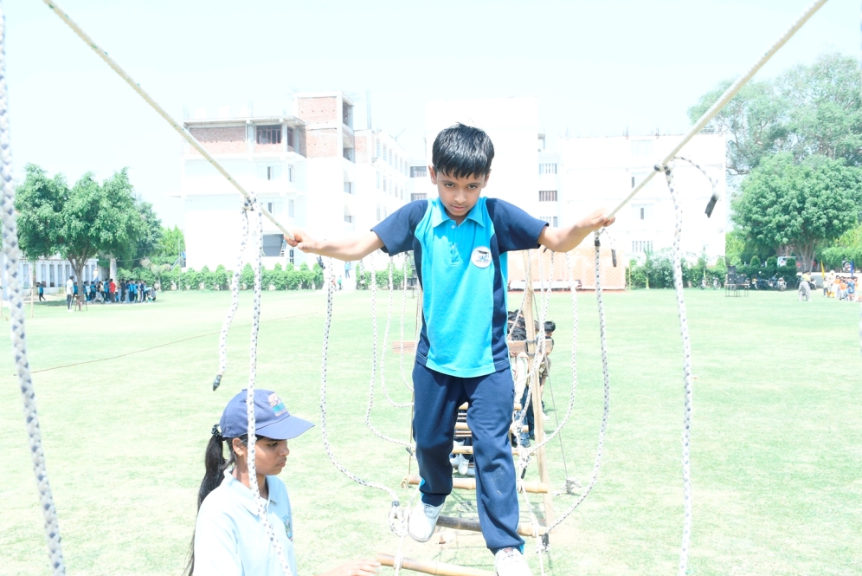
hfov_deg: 51.9
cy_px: 292
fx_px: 886
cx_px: 424
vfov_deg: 36.0
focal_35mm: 37
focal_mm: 24
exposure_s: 1/125
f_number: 8
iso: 160
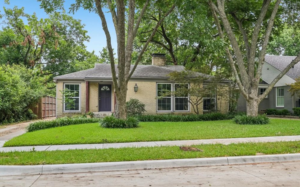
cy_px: 97
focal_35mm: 31
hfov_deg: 61.2
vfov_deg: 40.6
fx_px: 253
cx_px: 149
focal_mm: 30
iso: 400
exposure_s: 1/200
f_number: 8
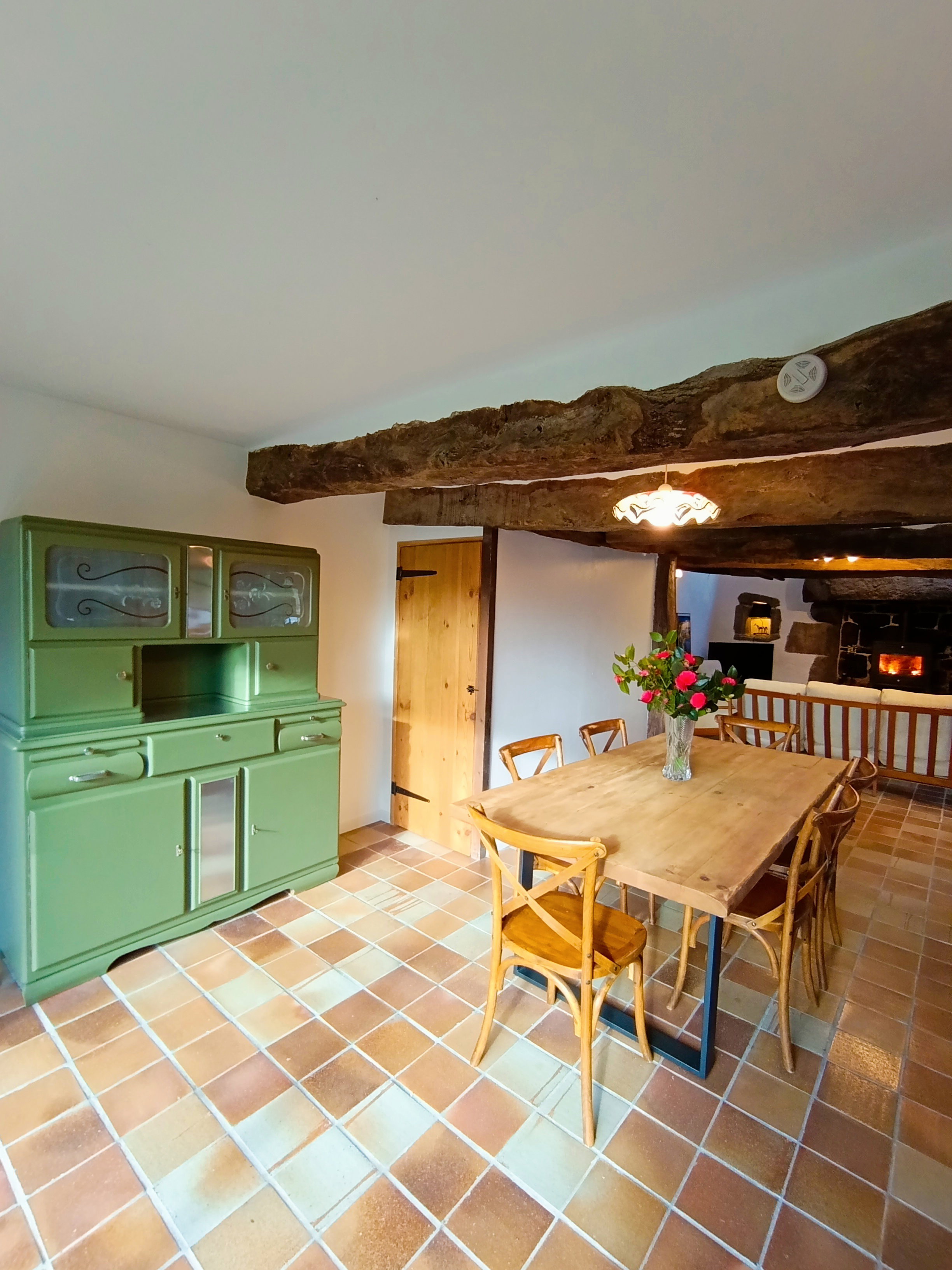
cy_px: 635
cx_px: 476
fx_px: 587
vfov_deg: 94.5
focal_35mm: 16
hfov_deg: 78.1
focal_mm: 1.65
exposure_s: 1/100
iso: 320
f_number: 2.2
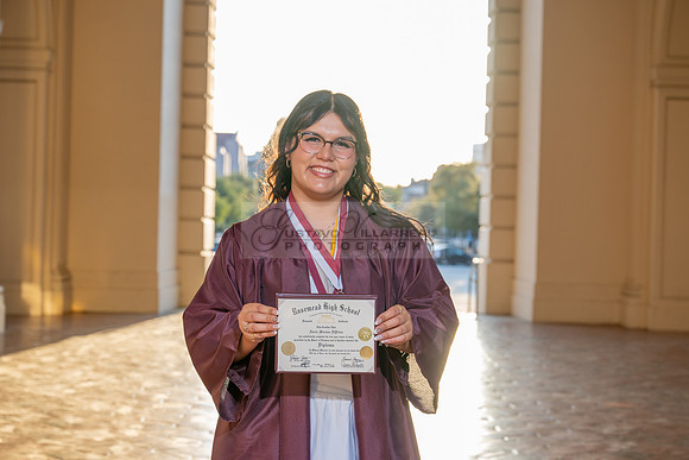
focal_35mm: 70
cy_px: 230
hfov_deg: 28.8
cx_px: 344
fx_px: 1340
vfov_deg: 19.5
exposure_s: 1/125
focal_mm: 70
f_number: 5.6
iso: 200
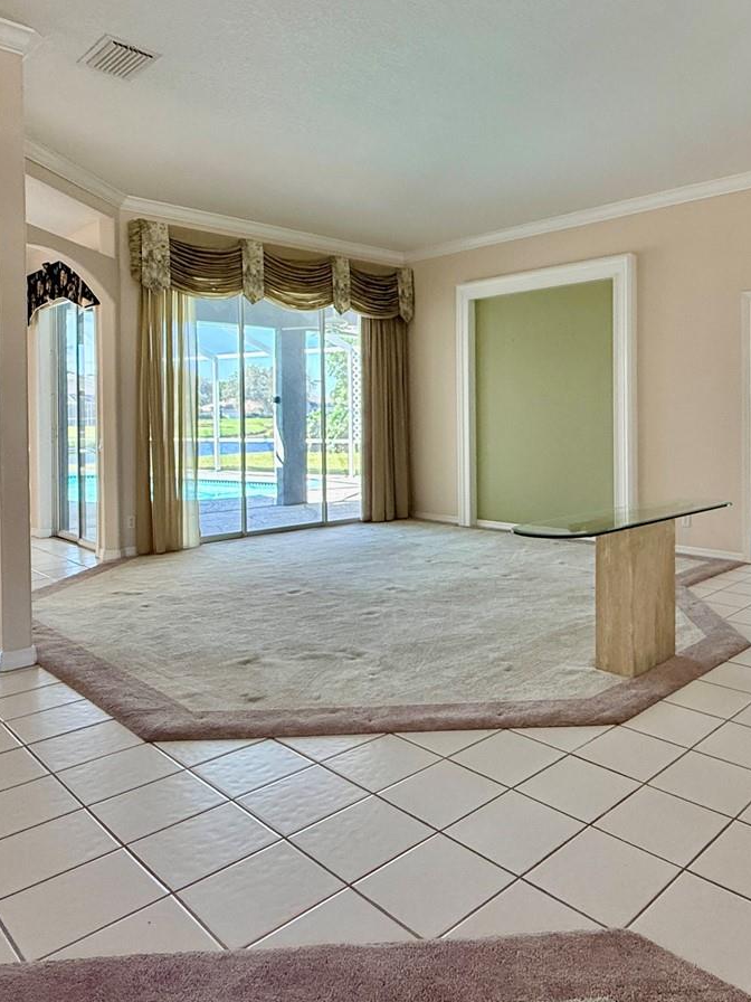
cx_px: 532
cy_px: 420
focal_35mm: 25
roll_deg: +0.7
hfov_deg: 53.2
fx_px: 723
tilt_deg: -0.3
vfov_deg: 68.9
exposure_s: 1/120
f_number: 2.2
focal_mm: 2.22
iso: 200
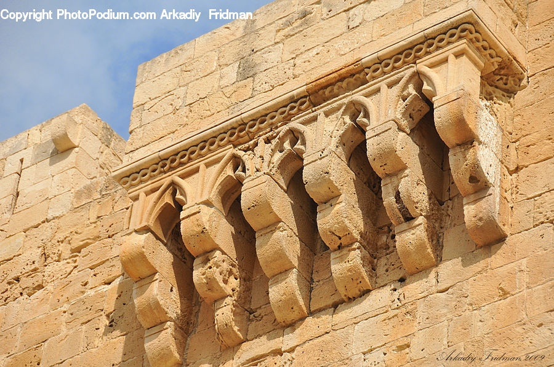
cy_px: 184
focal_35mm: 195
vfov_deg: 7.0
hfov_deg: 10.6
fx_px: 2996
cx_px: 277
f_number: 6.3
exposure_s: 1/1000
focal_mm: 130
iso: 200
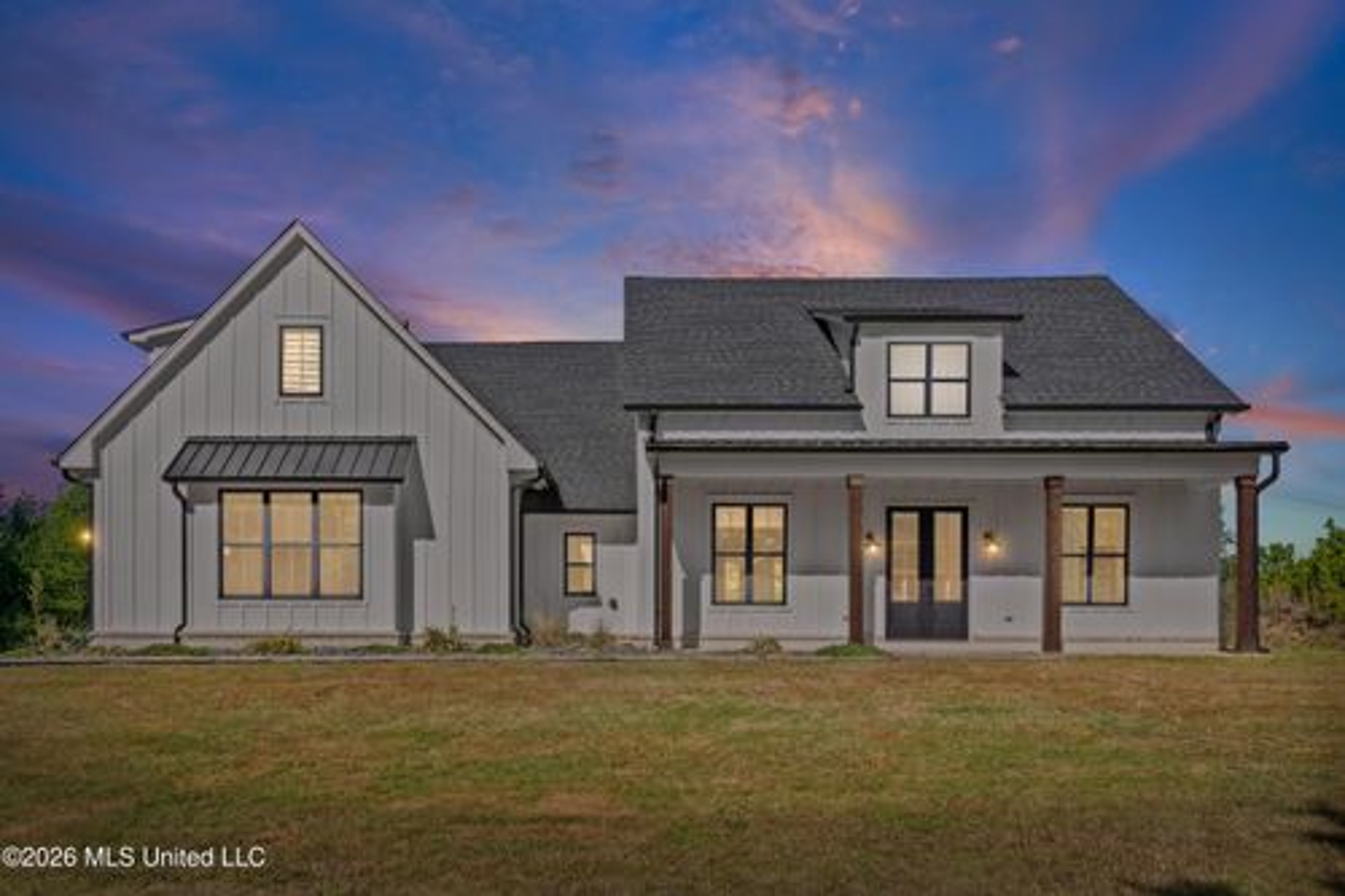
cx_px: 672
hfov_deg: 65.5
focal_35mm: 28
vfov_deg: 46.4
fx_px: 1046
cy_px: 448
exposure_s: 1/1000
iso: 800
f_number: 9
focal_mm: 28
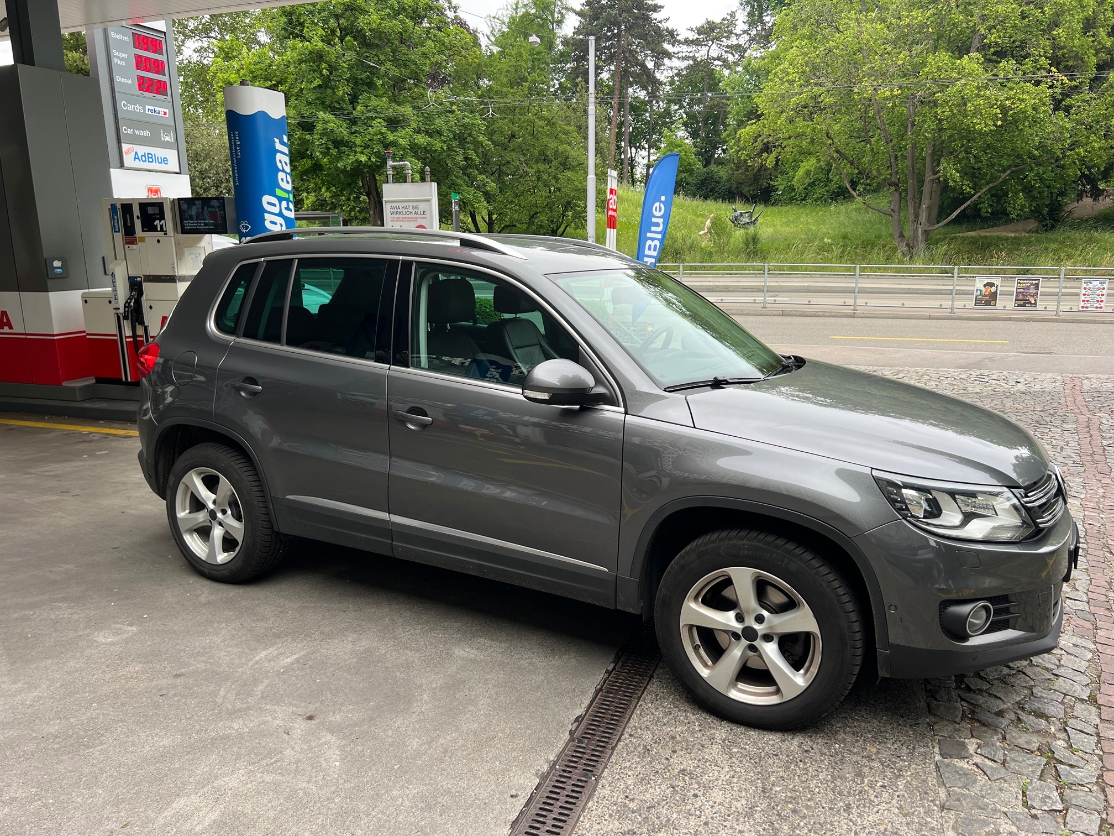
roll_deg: +0.4
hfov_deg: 67.3
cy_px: 418
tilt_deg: -12.1
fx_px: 837
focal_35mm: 26
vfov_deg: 53.1
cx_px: 557
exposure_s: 1/658
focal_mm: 5.7
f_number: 1.5
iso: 50
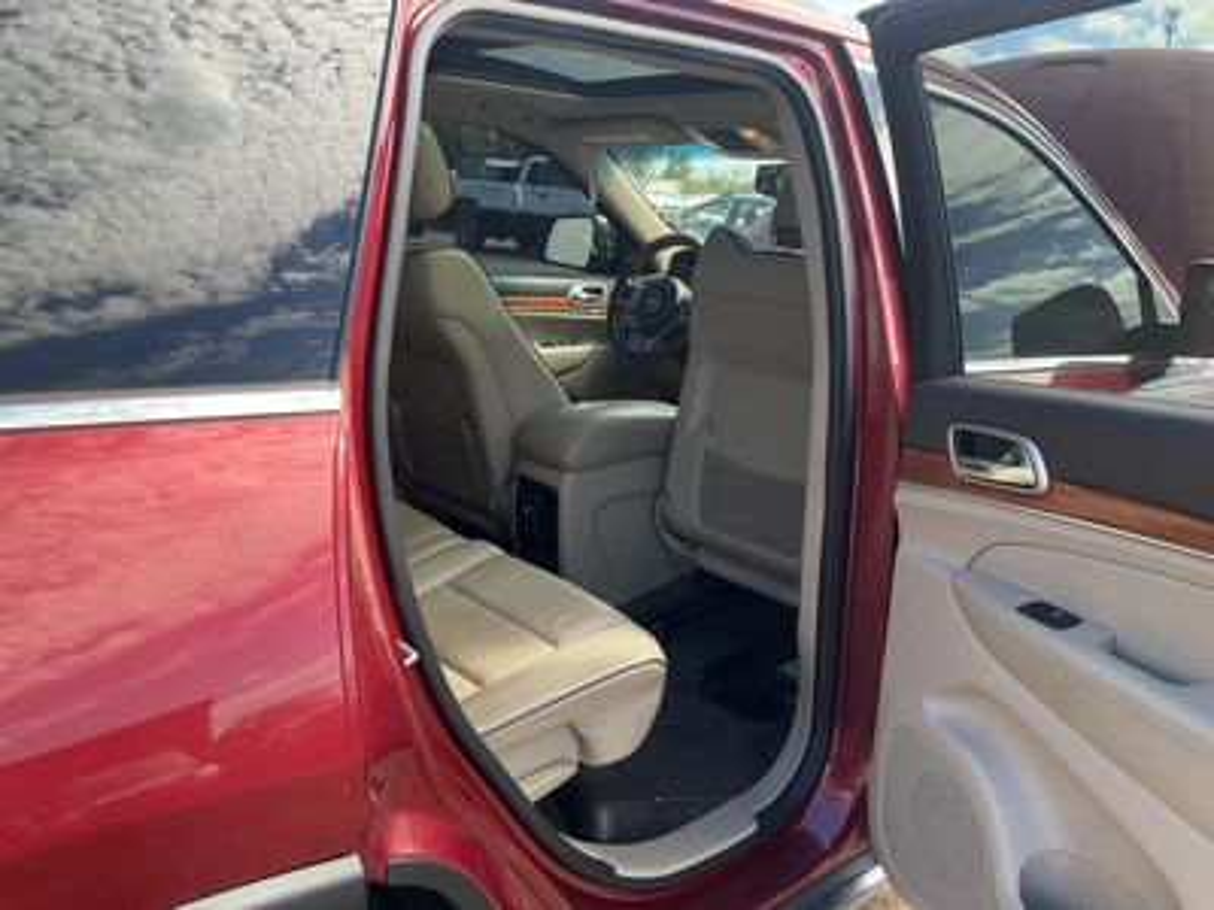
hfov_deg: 61.7
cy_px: 455
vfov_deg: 48.2
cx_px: 607
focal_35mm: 29
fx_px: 1017
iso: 20
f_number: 1.8
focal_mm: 3
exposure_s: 1/232
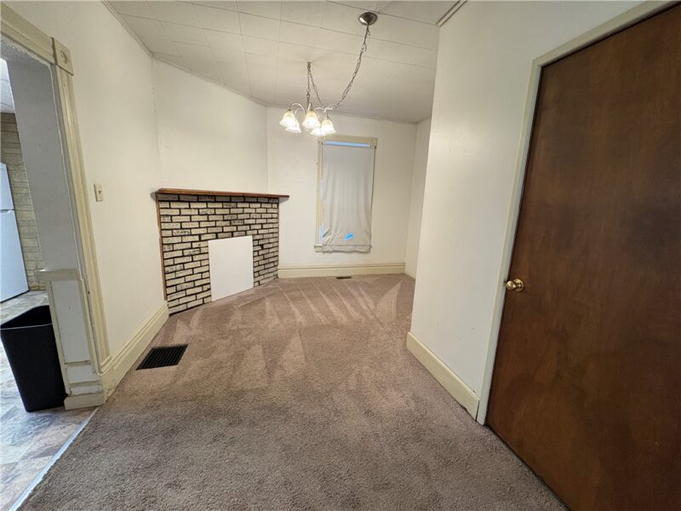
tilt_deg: -10.9
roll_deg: -1.9
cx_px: 340
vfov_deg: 85.7
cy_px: 256
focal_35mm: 14
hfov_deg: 102.1
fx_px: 275
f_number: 2.2
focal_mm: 2.22
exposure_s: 1/60
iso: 160
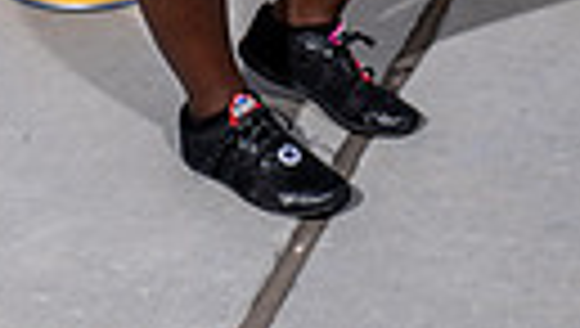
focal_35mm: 168
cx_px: 283
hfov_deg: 12.8
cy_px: -678
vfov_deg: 6.6
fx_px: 2587
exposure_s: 1/320
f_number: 7.1
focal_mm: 46
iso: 100
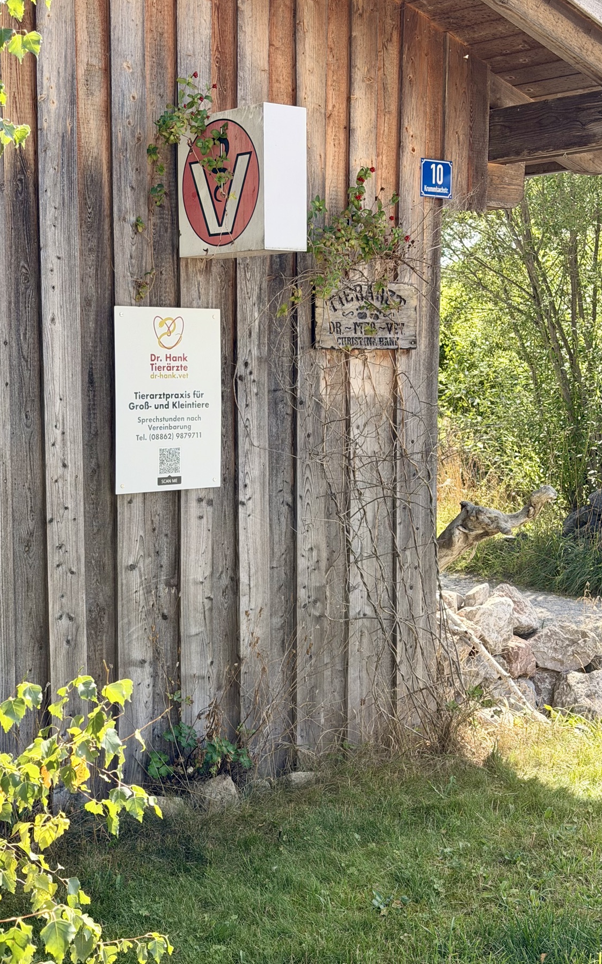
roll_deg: -1.5
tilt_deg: -4.8
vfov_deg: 39.6
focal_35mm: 51
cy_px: 483
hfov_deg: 25.3
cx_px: 246
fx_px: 1339
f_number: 1.78
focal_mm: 6.76
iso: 64
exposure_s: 1/895
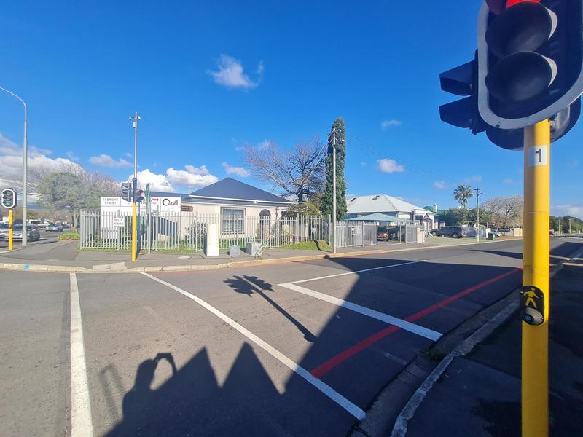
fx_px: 219
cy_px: 218
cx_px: 292
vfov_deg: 89.9
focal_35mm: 13
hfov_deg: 106.2
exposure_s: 1/1188
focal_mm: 1.74
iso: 50
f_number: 2.2
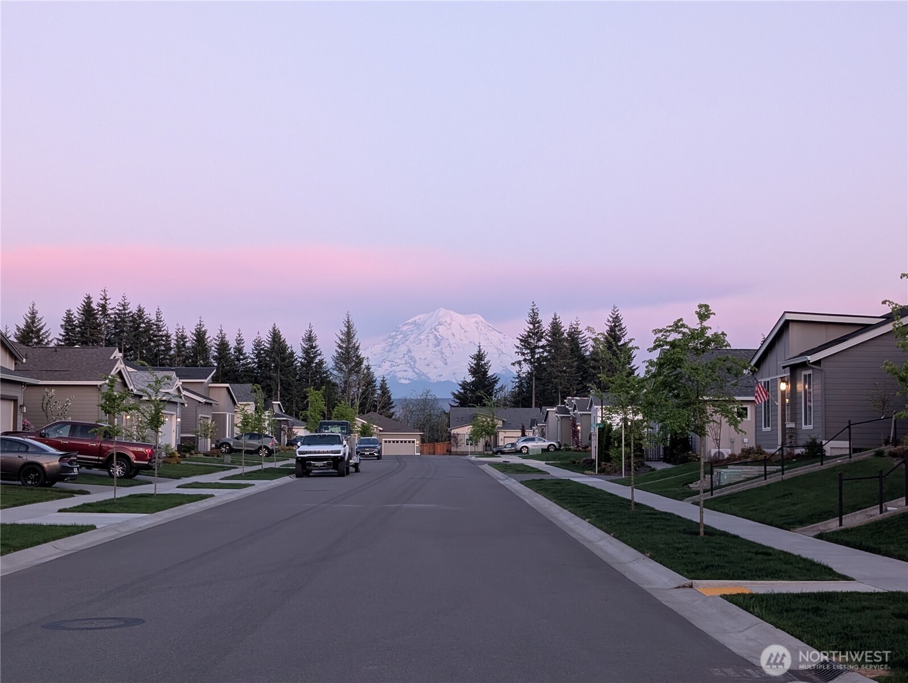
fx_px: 1287
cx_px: 454
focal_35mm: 49
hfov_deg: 38.9
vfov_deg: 29.7
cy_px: 342
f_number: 1.68
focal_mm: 6.9
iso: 271
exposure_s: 1/233
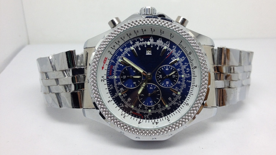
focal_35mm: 41
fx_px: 300
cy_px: 62
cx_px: 147
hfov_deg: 49.4
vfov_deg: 29.0
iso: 64
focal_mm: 4.28
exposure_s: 1/120
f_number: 2.4
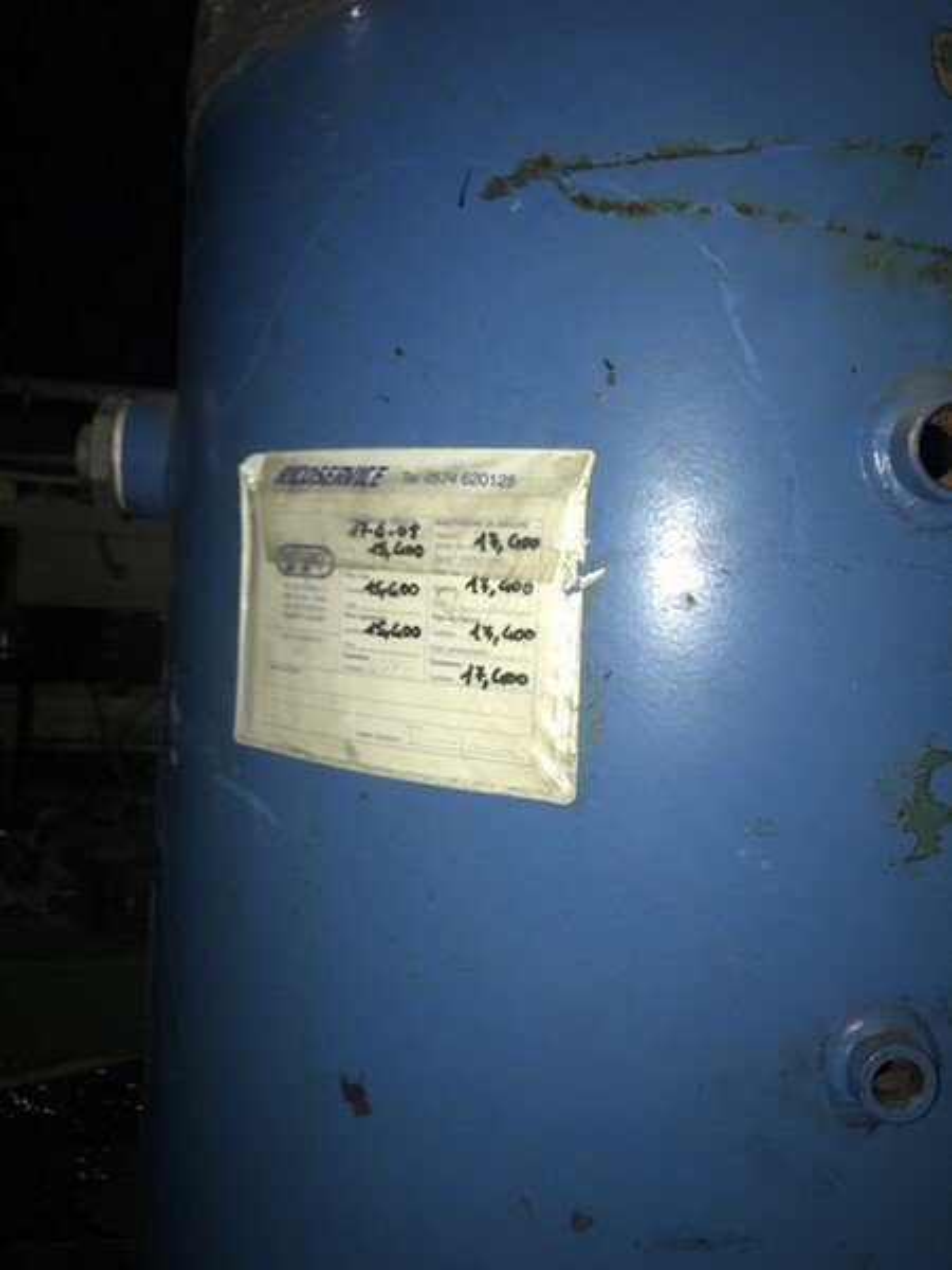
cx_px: 476
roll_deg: -2.0
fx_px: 1027
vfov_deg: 63.4
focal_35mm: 28
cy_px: 635
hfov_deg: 49.7
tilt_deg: -3.4
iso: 20
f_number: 1.8
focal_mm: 3.99
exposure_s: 1/46
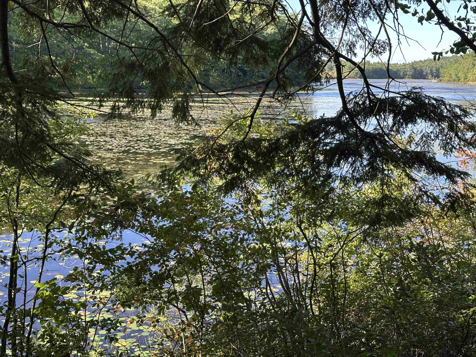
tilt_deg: -10.3
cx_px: 242
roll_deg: -0.9
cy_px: 177
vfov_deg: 29.7
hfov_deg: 38.9
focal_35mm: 49
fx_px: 674
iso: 64
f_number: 1.78
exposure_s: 1/412
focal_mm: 6.86
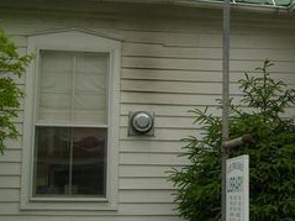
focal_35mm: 78
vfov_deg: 18.8
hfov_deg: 24.1
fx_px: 664
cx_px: 285
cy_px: 67
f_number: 7.1
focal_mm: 5.8
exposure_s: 1/250
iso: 80
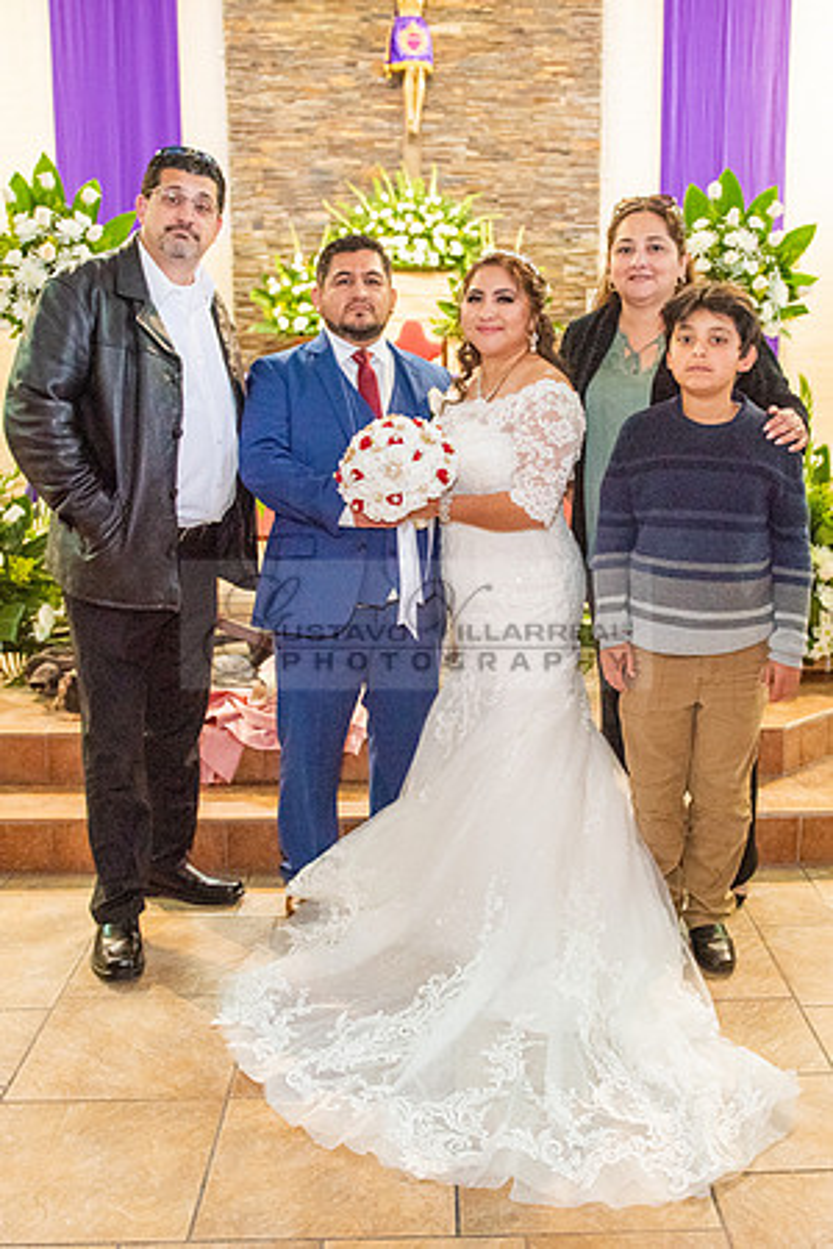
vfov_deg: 50.2
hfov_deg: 34.6
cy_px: 656
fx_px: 1332
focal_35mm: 38
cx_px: 503
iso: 2000
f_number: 2.8
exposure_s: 1/160
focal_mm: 24
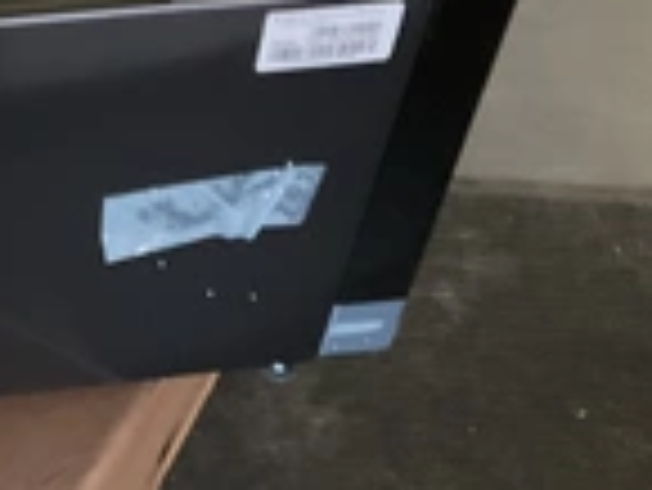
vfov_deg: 17.8
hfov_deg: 22.2
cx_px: -166
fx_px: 1508
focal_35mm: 80
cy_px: -40
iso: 400
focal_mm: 3
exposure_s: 1/30
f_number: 1.8
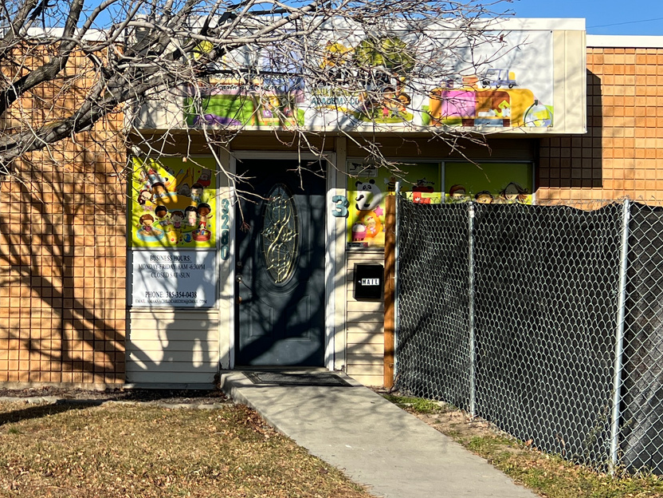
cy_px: 223
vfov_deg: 22.9
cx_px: 20
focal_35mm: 64
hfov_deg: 28.6
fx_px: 1226
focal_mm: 5.7
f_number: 1.5
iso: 50
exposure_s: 1/4444
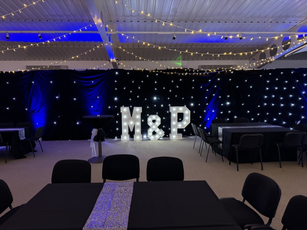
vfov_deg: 56.8
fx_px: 213
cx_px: 154
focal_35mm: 24
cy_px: 115
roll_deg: +1.6
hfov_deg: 71.6
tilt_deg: -5.9
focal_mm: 6.86
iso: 800
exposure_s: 1/33
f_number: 1.78
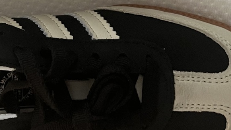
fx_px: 484
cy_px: -12
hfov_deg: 25.8
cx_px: 16
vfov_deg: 14.9
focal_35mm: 79
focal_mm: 5.1
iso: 500
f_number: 1.6
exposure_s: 1/33
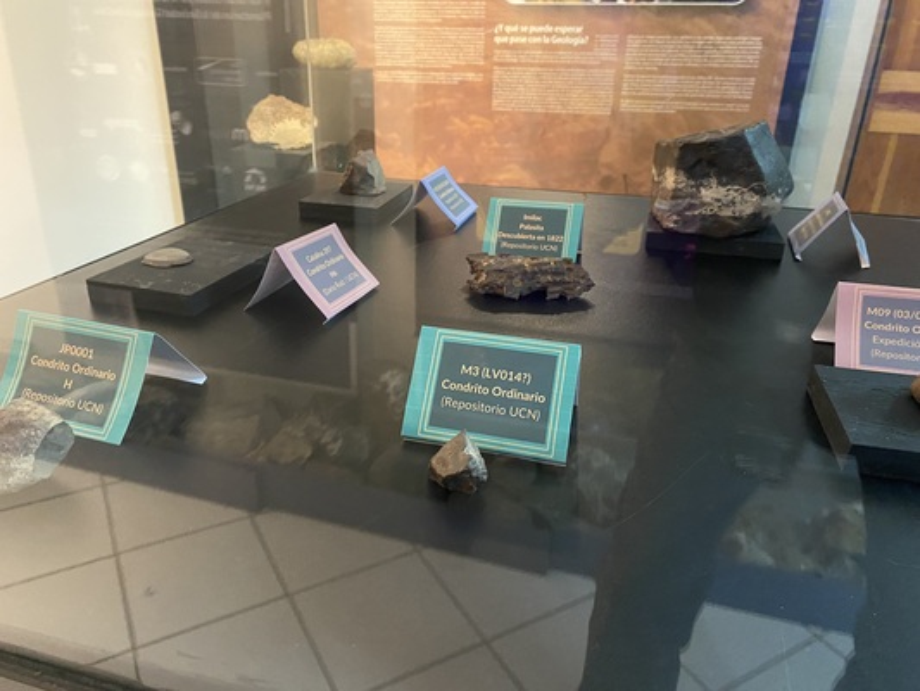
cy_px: 346
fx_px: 691
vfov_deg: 53.1
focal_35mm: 26
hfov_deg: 67.3
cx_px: 460
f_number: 1.8
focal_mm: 4.25
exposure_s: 1/25
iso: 640
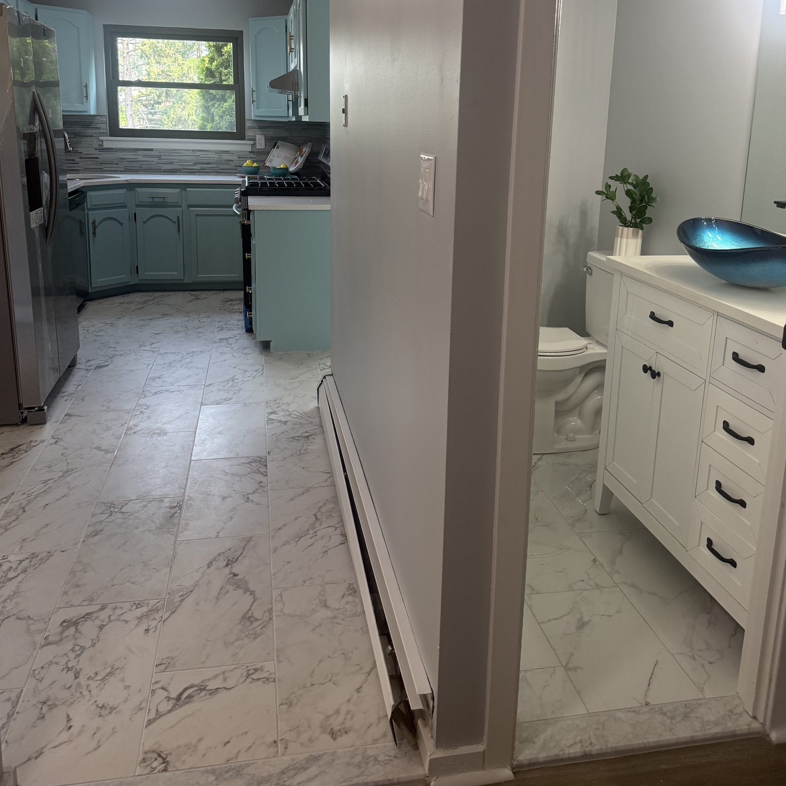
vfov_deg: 54.8
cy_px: 284
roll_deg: -1.0
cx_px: 394
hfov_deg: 55.6
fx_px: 745
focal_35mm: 29
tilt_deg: -11.8
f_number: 1.78
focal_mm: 6.76
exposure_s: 1/197
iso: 200
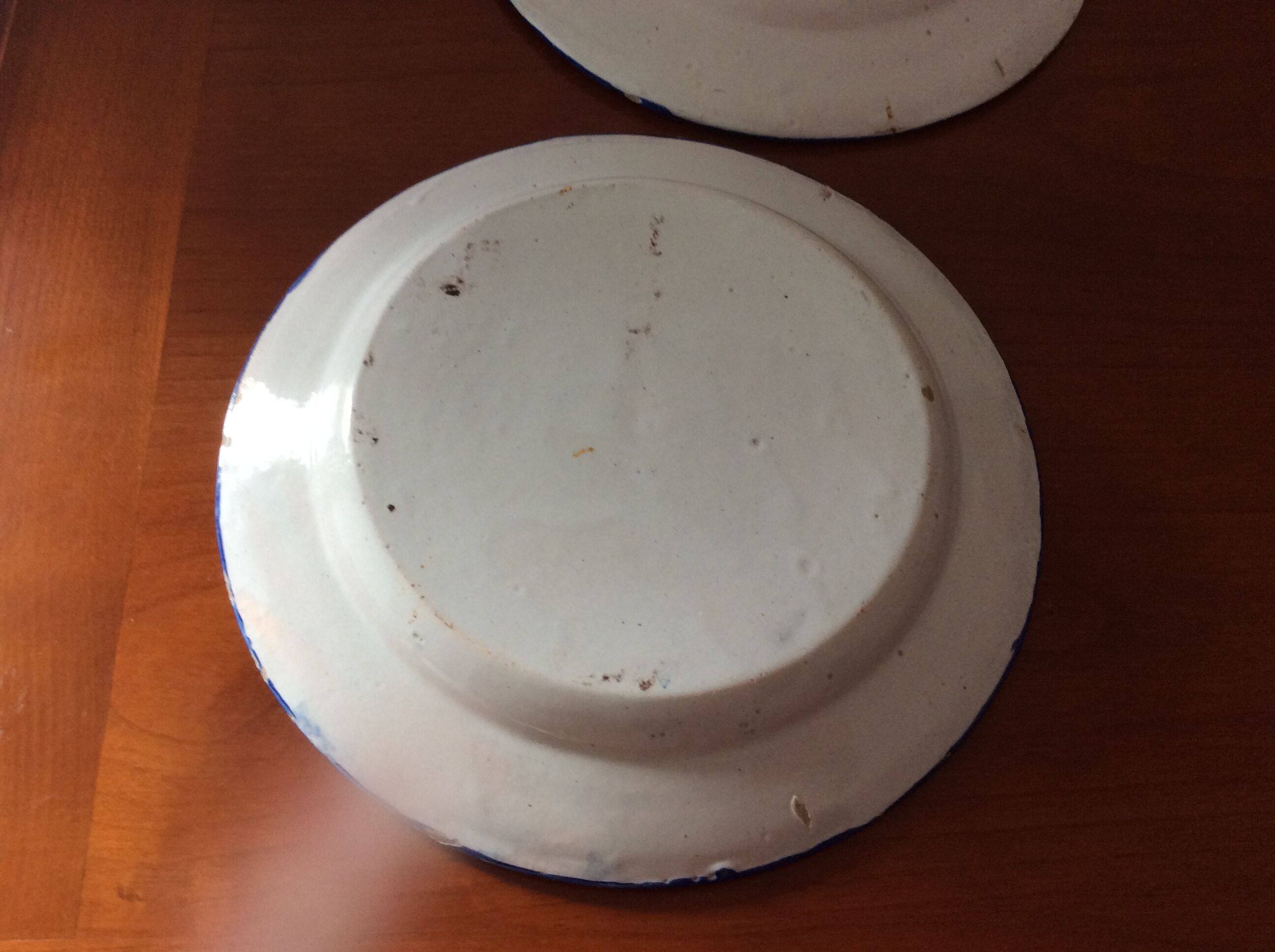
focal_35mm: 32
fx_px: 1177
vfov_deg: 44.1
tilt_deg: -65.2
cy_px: 476
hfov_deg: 56.9
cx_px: 638
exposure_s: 1/25
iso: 80
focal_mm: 3.3
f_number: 2.4
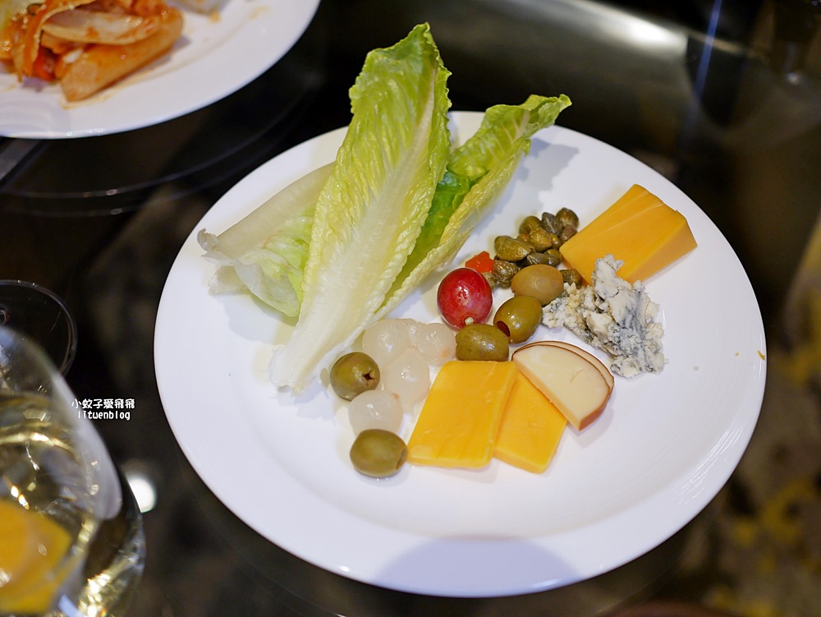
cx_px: 410
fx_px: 1186
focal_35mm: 50
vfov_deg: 29.1
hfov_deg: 38.2
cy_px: 308
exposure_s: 1/200
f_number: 1.8
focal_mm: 25
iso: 200
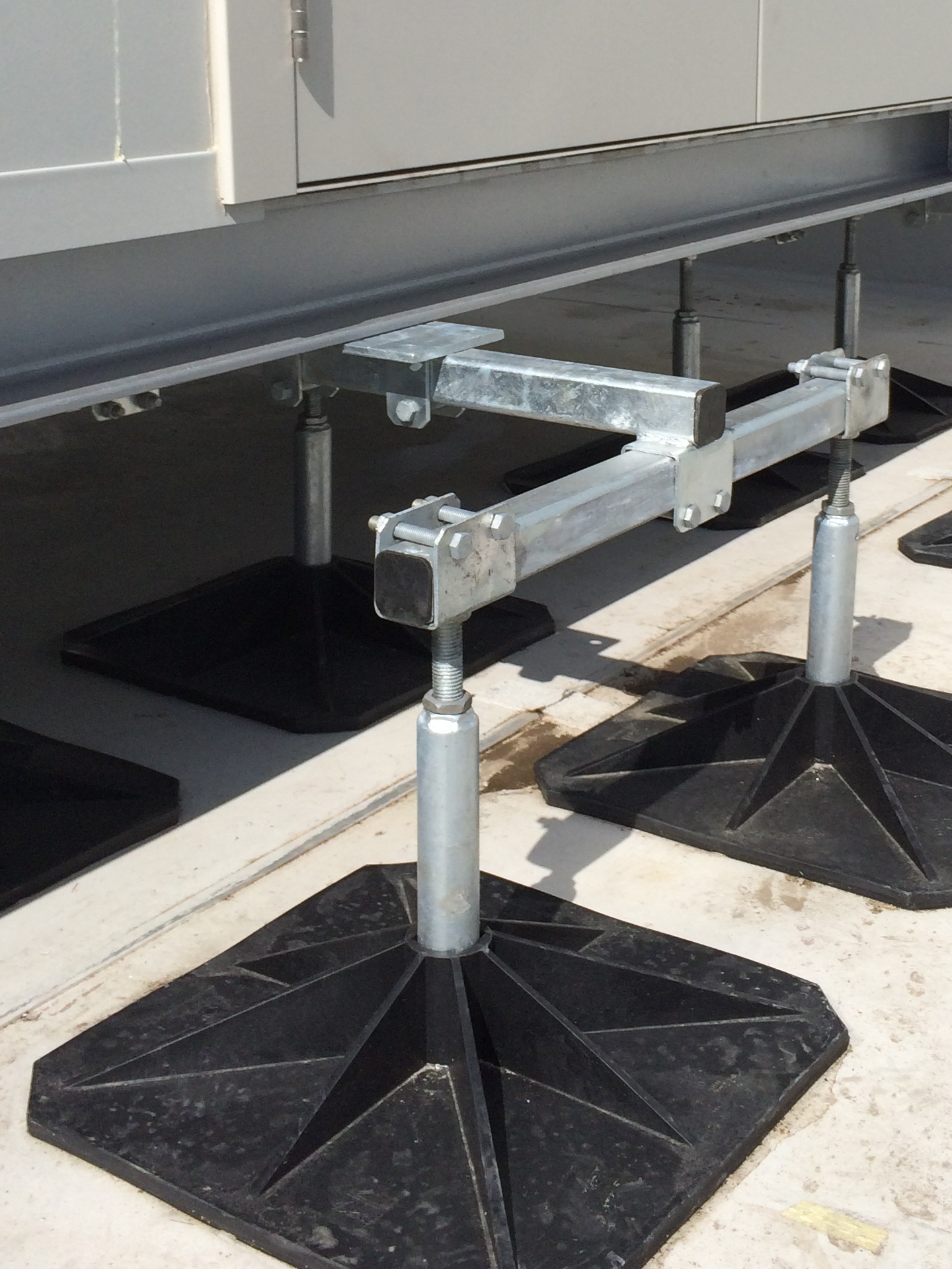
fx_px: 1870
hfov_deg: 28.5
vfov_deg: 36.5
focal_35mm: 51
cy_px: 300
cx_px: 549
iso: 40
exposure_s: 1/4115
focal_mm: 4.12
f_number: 2.2
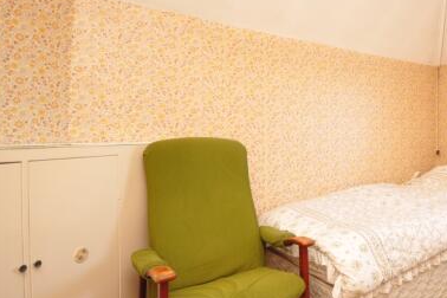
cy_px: 135
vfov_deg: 49.5
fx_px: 323
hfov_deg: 61.1
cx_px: 383
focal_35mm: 26
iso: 200
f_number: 4
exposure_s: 1/3
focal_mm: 10
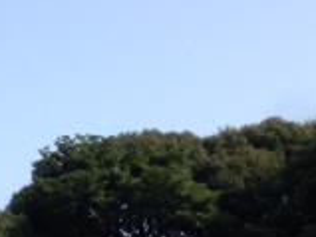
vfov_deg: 10.4
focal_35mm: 133
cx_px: -153
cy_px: 438
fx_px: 1213
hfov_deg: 13.9
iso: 50
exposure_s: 1/784
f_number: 2.4
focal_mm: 4.12
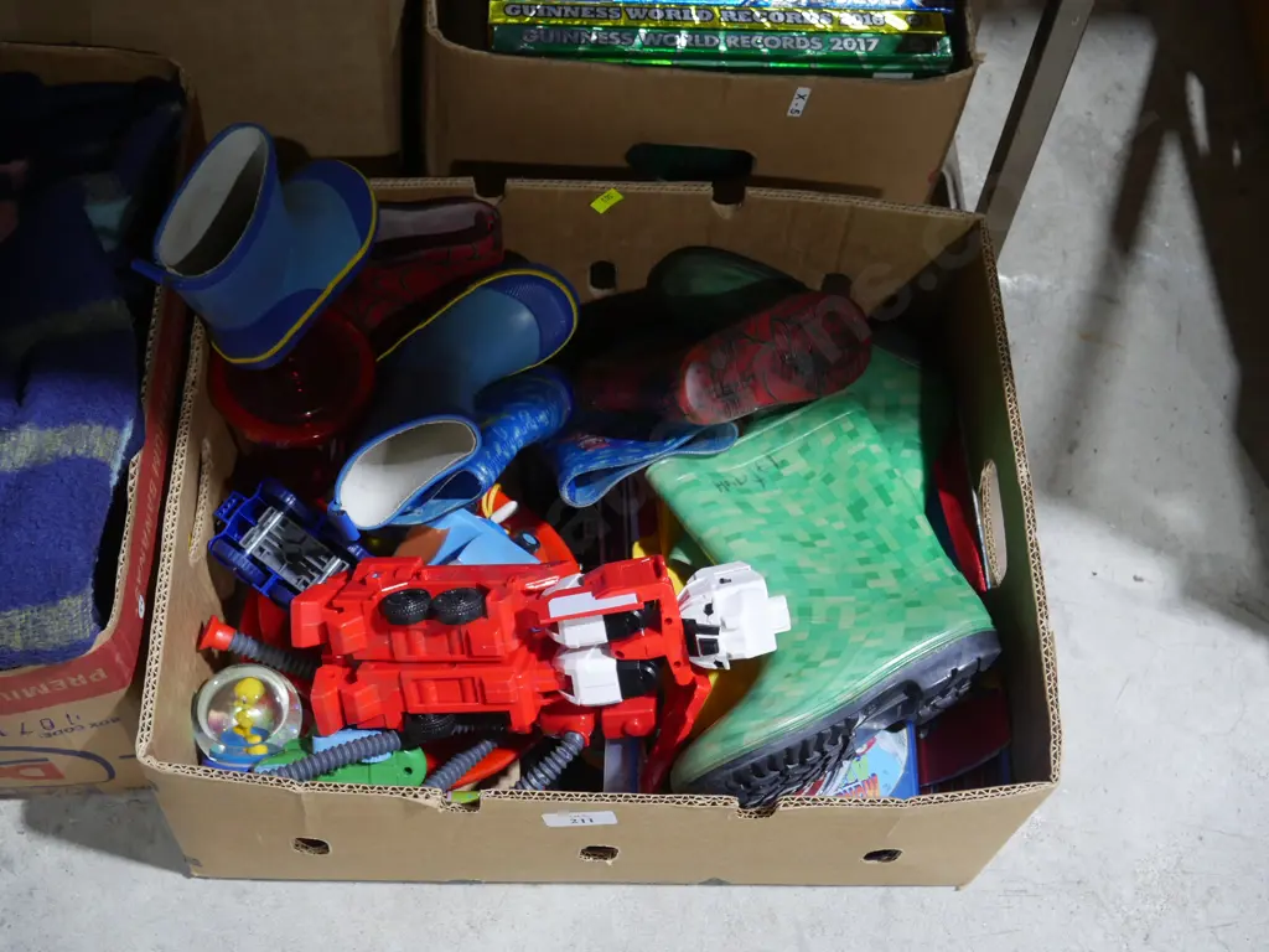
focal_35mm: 44
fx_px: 1613
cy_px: 476
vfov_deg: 32.9
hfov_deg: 42.9
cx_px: 634
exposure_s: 1/60
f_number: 4.7
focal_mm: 22
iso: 800
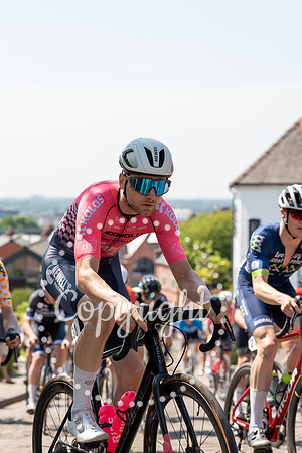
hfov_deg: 16.1
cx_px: 151
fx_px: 1069
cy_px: 226
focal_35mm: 85
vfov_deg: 23.9
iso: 160
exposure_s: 1/800
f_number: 4.5
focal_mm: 85
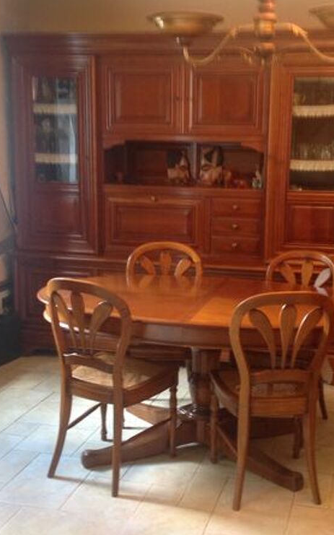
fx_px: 728
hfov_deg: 25.7
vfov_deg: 40.3
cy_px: 268
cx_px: 217
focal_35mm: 50
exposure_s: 1/15
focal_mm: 4.28
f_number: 2.4
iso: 125
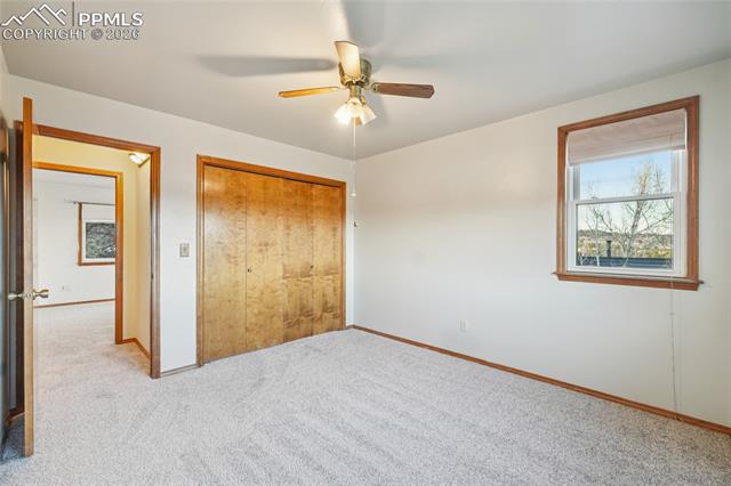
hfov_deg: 100.4
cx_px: 366
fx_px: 304
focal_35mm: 15
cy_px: 243
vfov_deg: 77.3
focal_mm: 10
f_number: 8
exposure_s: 1/3.33
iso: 800
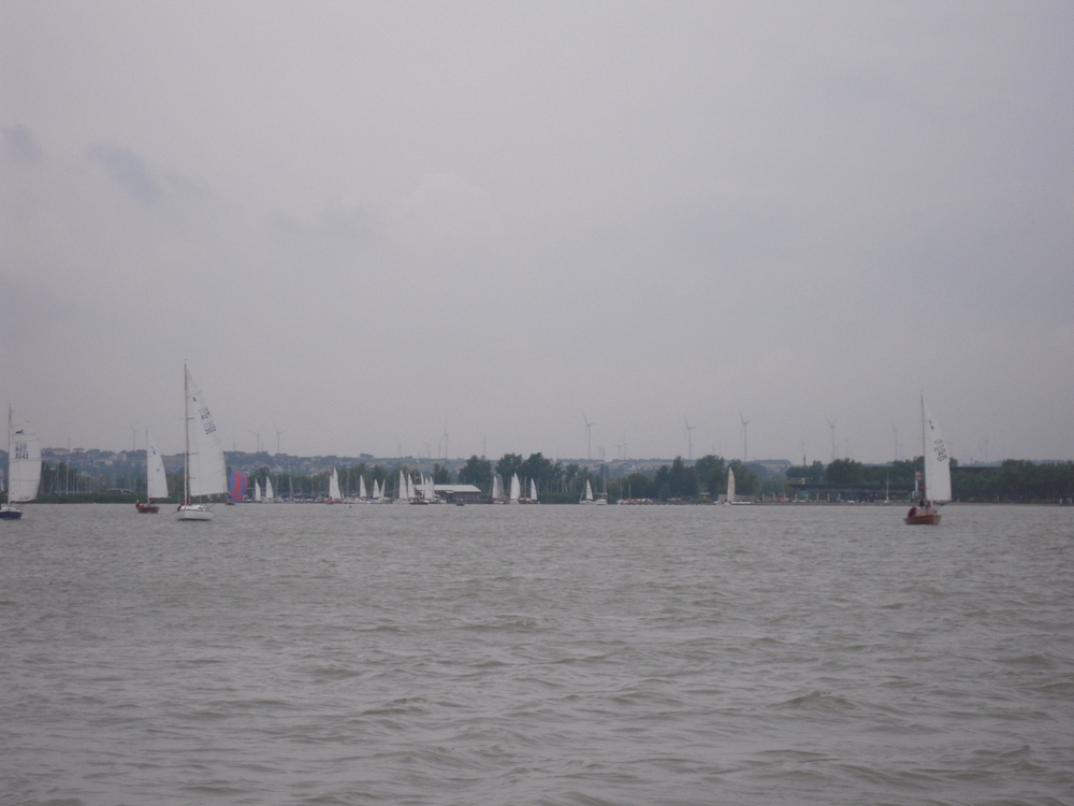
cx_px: 537
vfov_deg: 14.1
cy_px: 403
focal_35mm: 105
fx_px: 3258
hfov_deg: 18.7
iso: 100
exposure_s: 1/400
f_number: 5.6
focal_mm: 18.8
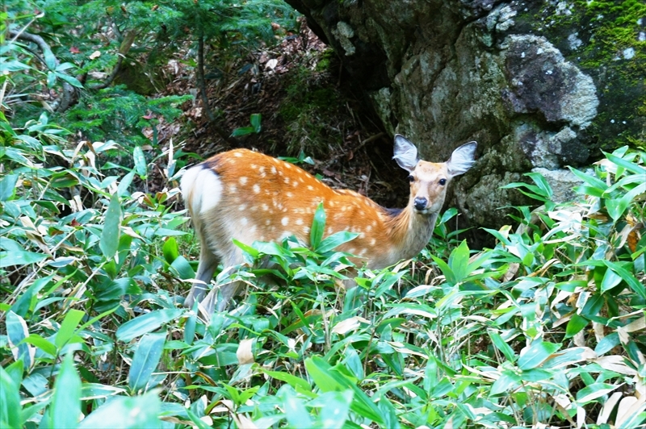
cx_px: 323
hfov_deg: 24.6
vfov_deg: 16.5
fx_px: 1479
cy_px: 214
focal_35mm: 82
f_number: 5.6
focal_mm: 55
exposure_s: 1/20
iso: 1600
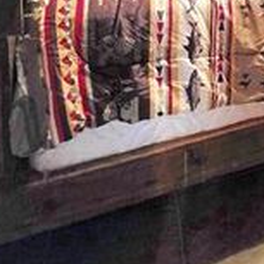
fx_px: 431
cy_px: -165
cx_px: 295
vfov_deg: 23.9
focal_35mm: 50
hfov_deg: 30.3
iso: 1000
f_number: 1.9
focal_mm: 2.2
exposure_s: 1/40
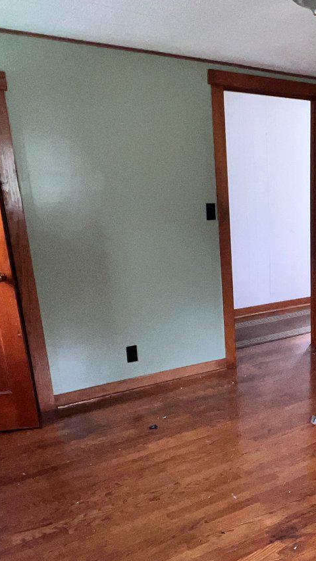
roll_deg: -1.2
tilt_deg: -18.6
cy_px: 345
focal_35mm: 34
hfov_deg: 31.4
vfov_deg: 57.4
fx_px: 506
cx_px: 333
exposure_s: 1/61
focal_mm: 1.57
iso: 80
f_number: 1.8
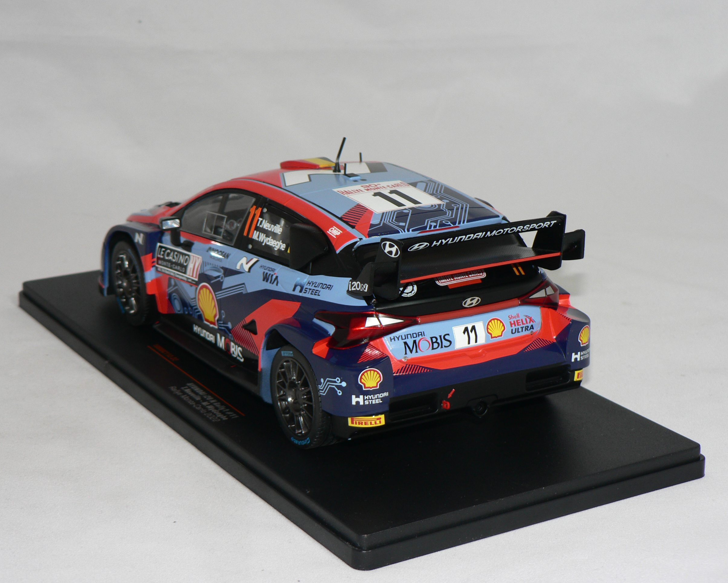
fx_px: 1595
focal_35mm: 74
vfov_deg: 20.7
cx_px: 368
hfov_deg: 25.7
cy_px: 292
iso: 80
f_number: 3.2
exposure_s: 1/60
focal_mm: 11.8
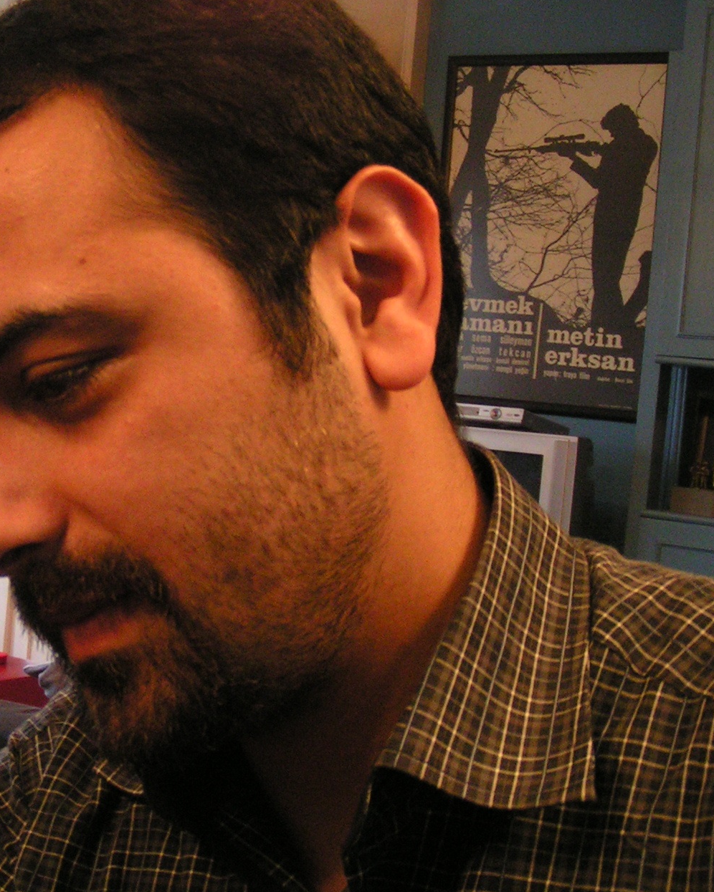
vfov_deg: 31.0
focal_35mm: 61
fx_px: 1611
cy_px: 469
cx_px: 174
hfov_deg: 24.7
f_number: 2.8
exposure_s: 1/20
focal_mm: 5.8
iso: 200
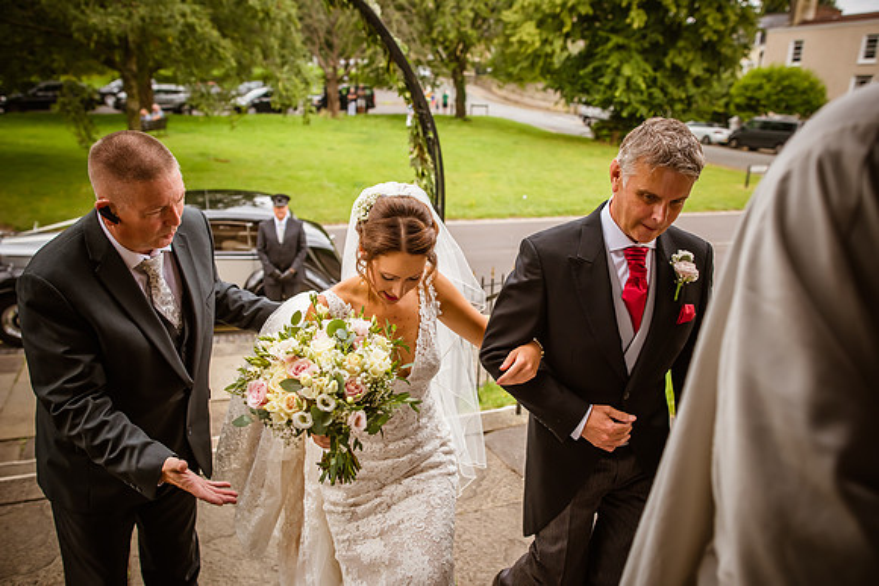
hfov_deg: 61.9
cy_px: 293
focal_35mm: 30
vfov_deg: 43.6
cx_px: 440
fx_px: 733
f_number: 3.5
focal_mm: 30
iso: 220
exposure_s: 1/1250
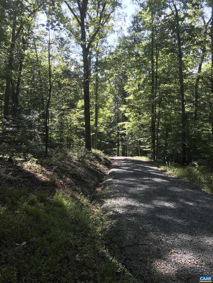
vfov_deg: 63.4
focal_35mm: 28
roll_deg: +0.6
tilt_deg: -5.4
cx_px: 106
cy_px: 142
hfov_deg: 49.7
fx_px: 230
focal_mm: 3.99
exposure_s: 1/293
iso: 20
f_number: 1.8
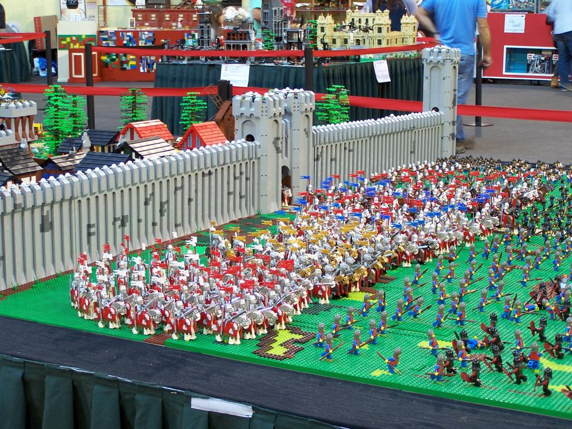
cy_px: 214
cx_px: 286
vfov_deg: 21.9
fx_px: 1107
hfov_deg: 29.0
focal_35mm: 67
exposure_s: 1/4
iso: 80
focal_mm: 11.1
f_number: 3.2
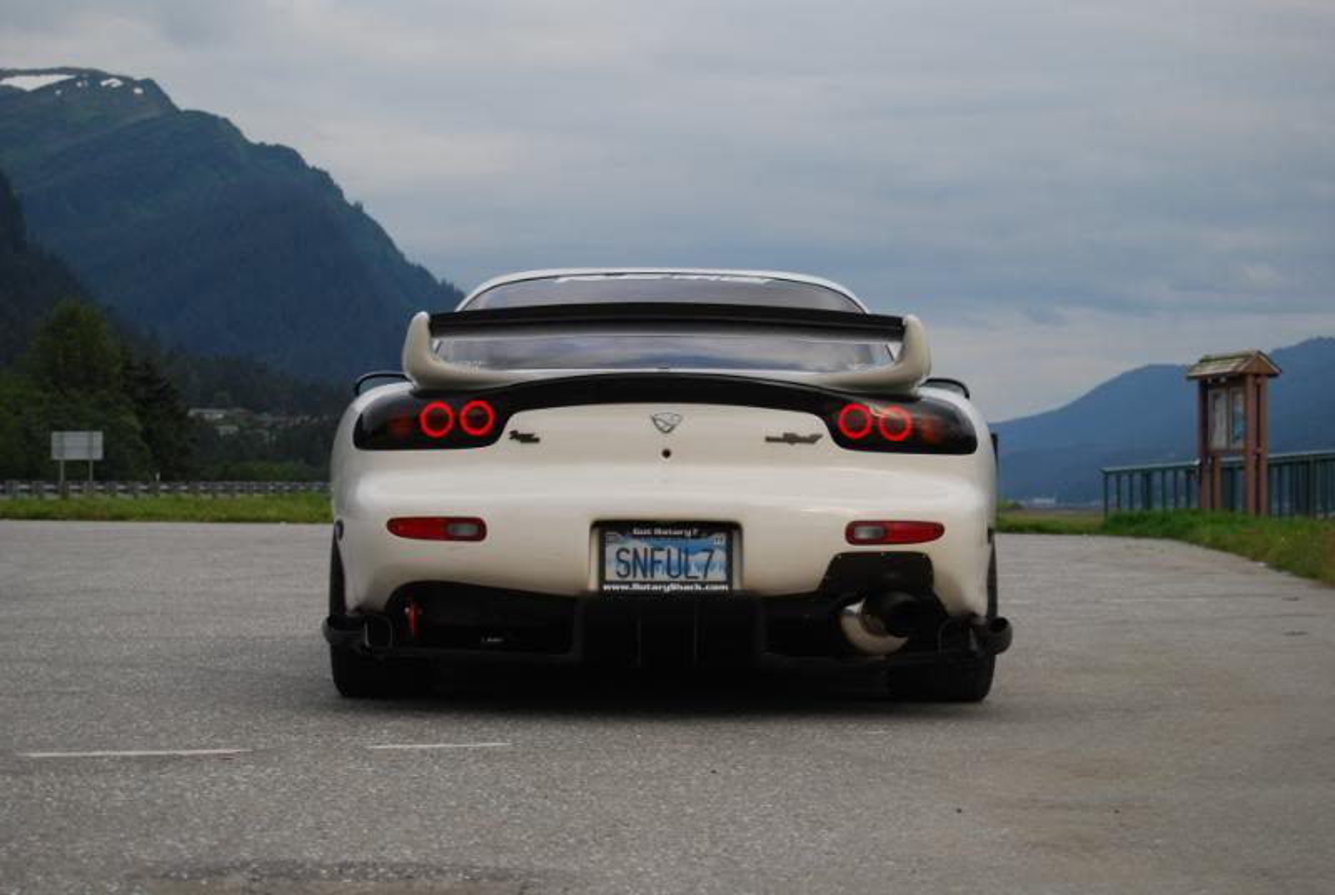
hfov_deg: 24.6
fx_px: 3064
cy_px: 448
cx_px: 668
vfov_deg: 16.6
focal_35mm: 82
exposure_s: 1/125
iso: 200
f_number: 5.6
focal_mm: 55
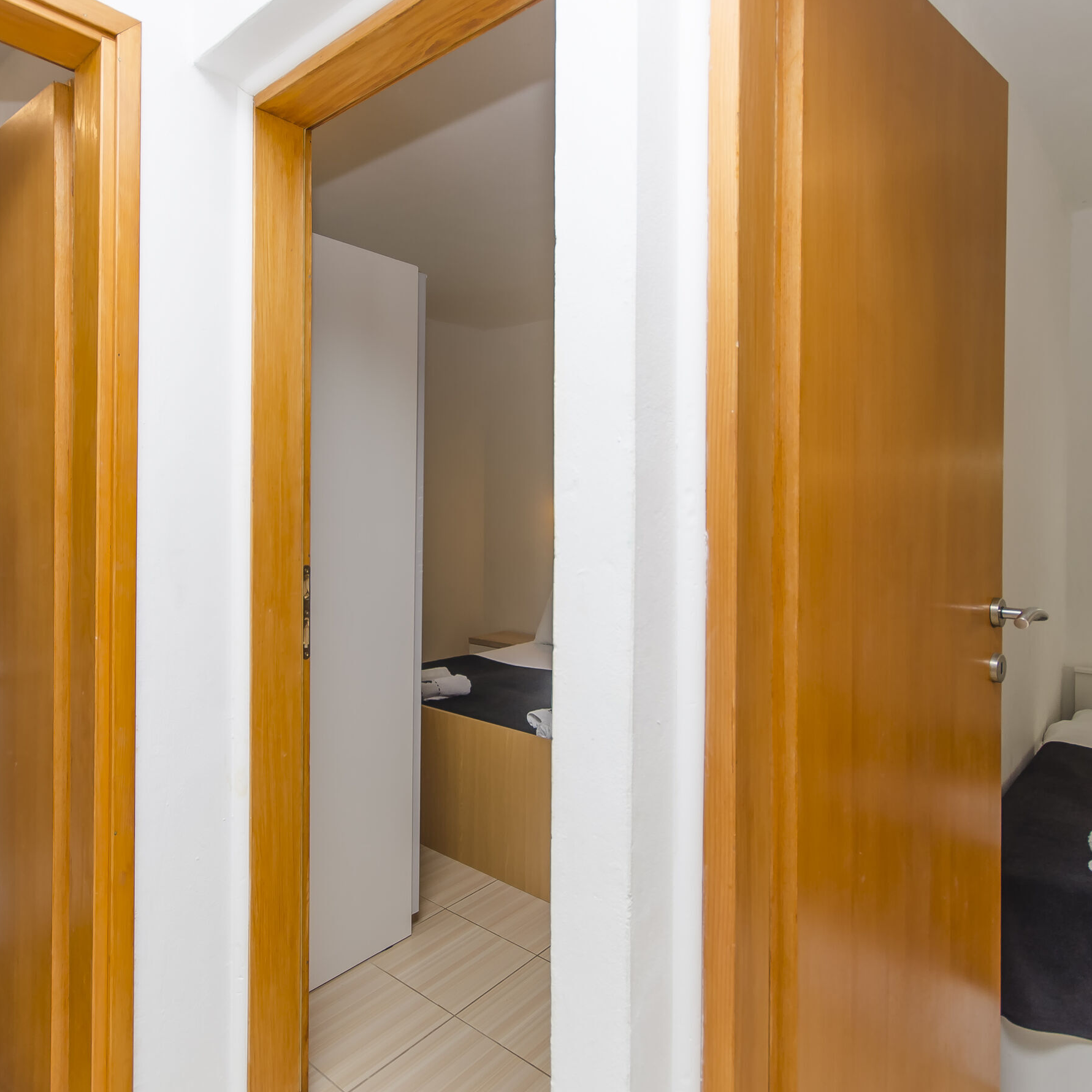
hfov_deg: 73.7
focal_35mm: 20
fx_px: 714
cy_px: 537
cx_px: 420
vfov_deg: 74.8
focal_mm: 10
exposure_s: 1/100
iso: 100
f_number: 6.3
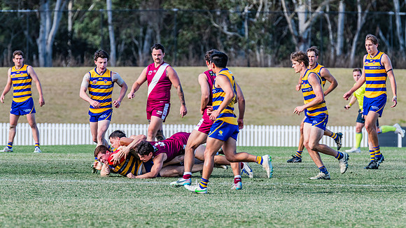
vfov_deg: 3.1
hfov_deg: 5.5
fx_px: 4230
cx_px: 199
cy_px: 123
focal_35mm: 393
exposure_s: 1/640
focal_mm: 360
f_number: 8
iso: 800
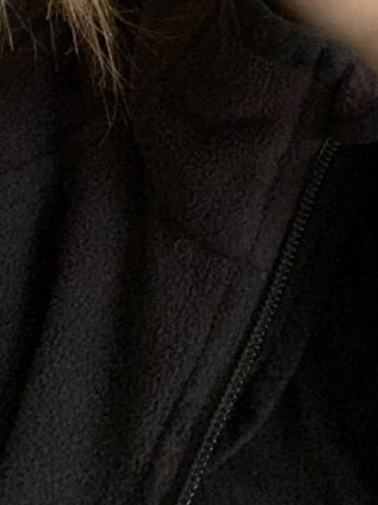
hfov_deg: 15.9
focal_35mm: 91
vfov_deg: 20.0
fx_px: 1325
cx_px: 395
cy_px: -132
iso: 320
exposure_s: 1/40
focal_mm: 2.87
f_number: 2.2
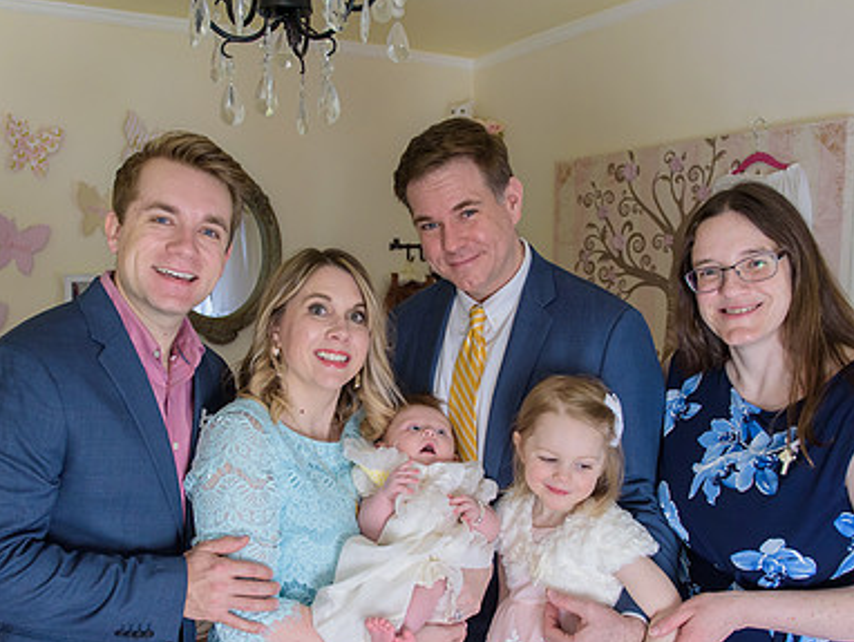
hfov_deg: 52.5
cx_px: 393
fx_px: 864
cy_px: 388
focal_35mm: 35
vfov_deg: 40.5
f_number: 3.2
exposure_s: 1/125
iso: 1600
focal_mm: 24
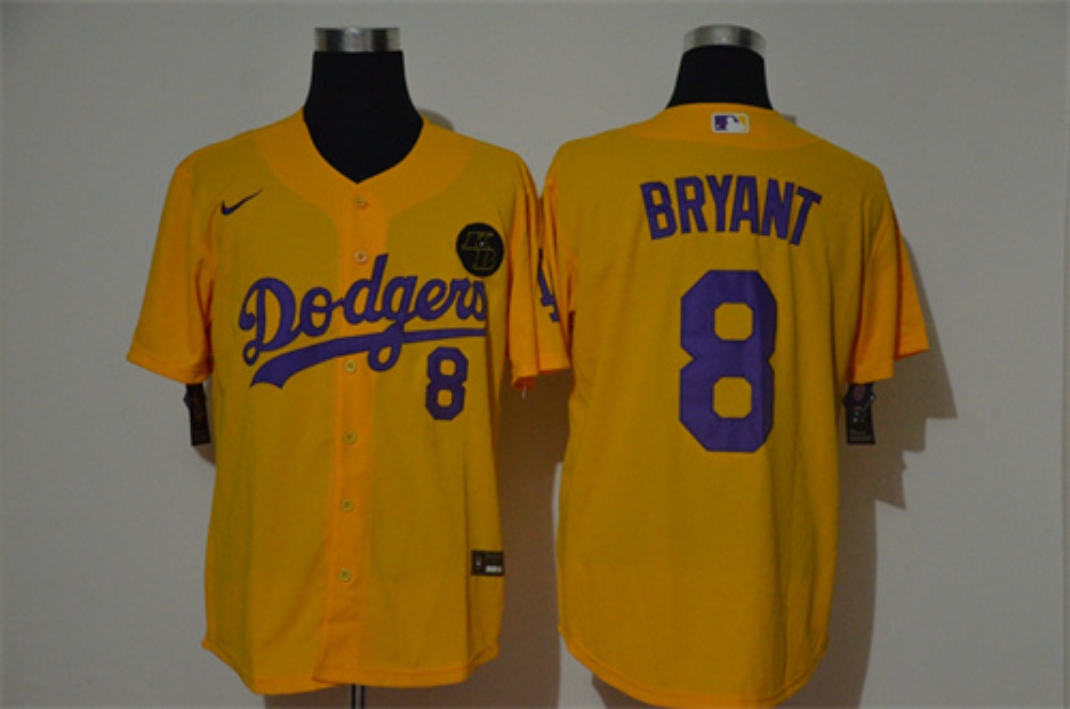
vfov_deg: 18.8
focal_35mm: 72
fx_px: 2135
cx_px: 535
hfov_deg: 28.1
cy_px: 354
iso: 4000
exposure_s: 1/30
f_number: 4.5
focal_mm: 48
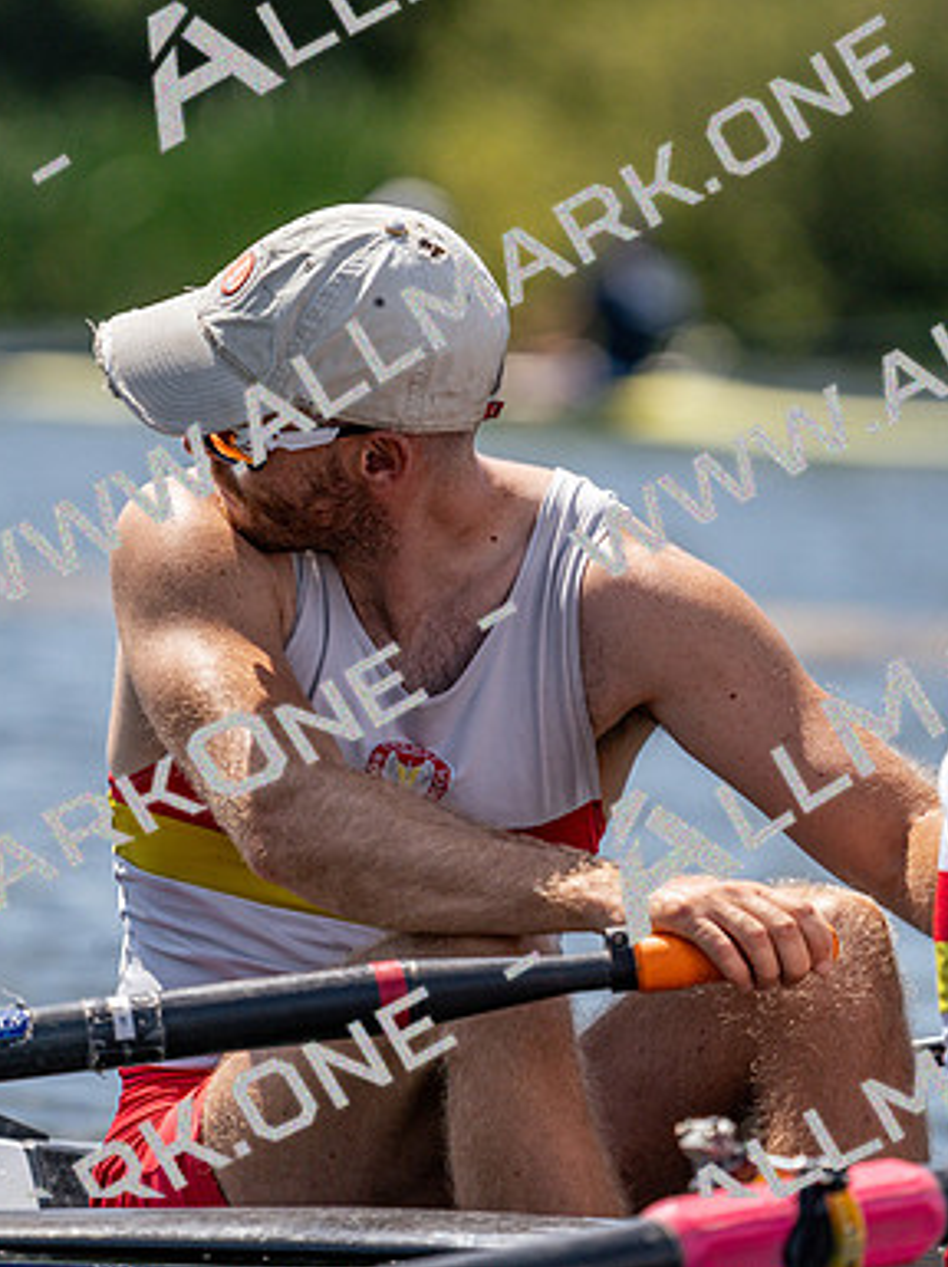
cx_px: 329
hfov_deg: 2.7
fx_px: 20263
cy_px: 634
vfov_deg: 3.6
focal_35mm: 554
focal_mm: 382
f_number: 6.3
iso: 320
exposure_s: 1/2000
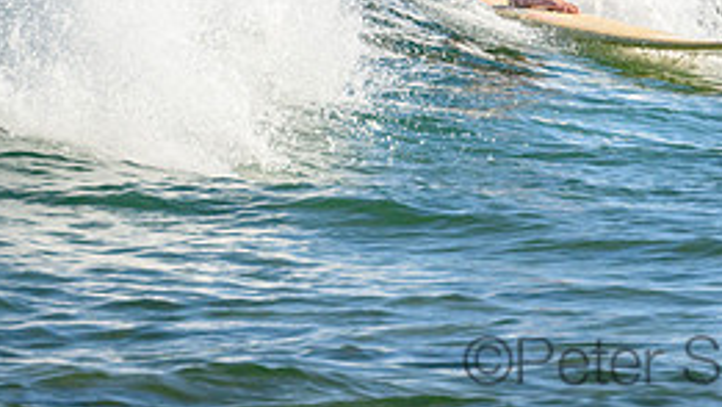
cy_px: -98
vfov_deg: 0.7
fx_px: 35639
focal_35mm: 1861
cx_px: 678
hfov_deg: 1.2
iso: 640
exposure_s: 1/2000
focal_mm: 800
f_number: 11
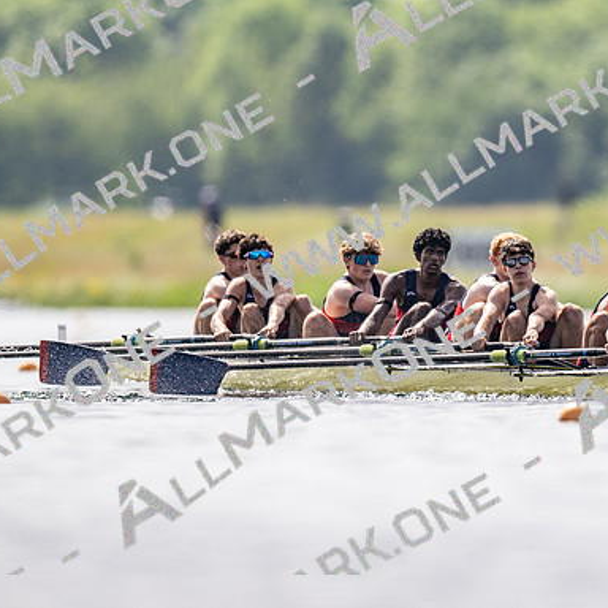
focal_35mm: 1155
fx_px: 22952
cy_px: 304
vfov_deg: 1.5
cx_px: 439
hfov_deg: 1.5
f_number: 4
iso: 125
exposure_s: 1/2500
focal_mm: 600
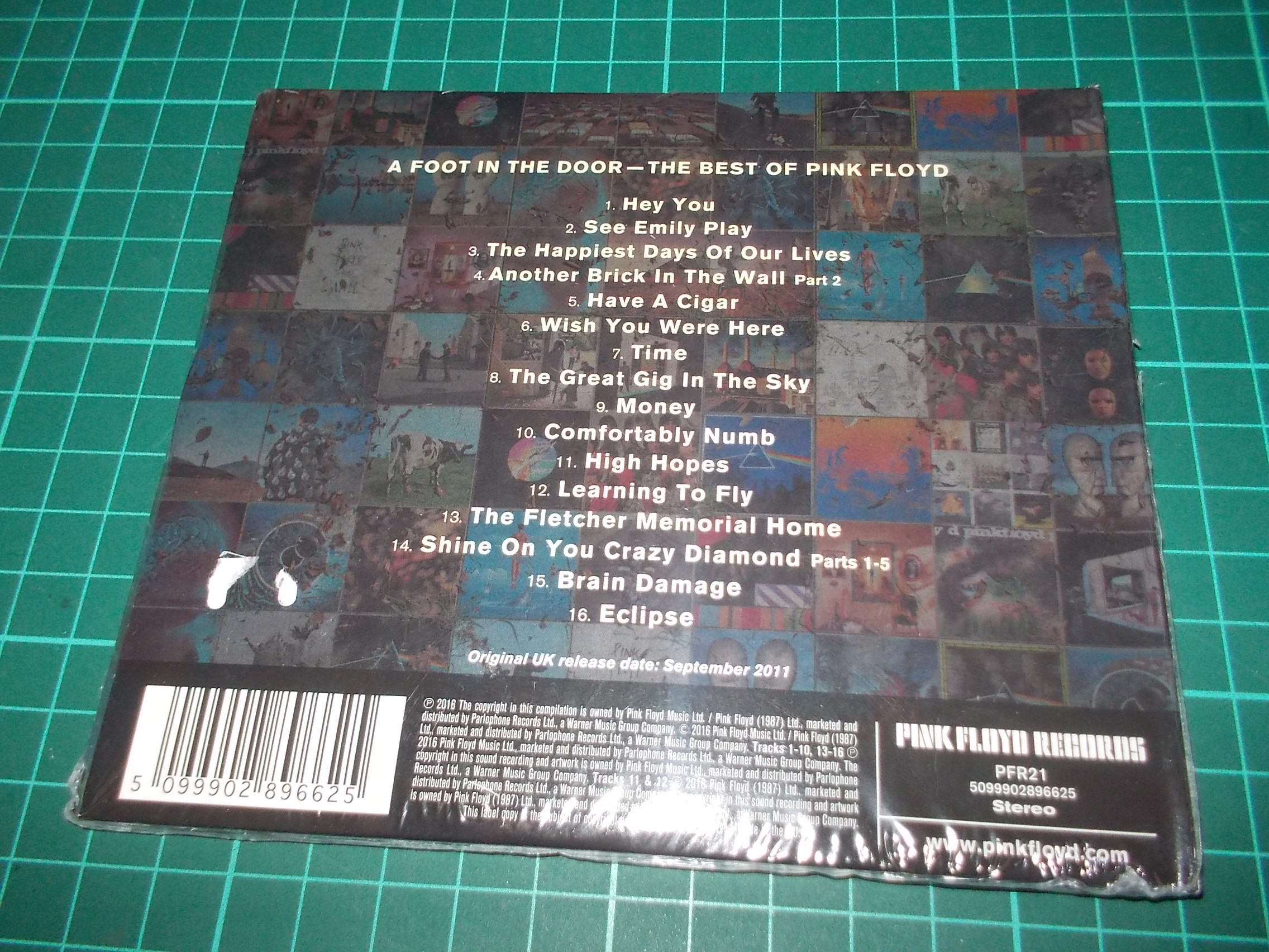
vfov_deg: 48.2
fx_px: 1063
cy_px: 476
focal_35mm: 29
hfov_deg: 61.7
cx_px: 634
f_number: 3.3
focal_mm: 4.1
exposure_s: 1/30
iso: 200
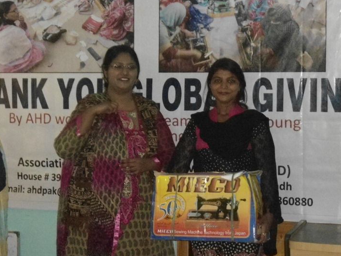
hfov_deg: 21.5
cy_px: 125
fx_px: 897
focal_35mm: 91
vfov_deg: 16.2
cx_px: 183
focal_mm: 11.2
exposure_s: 1/60
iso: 1600
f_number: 4.2
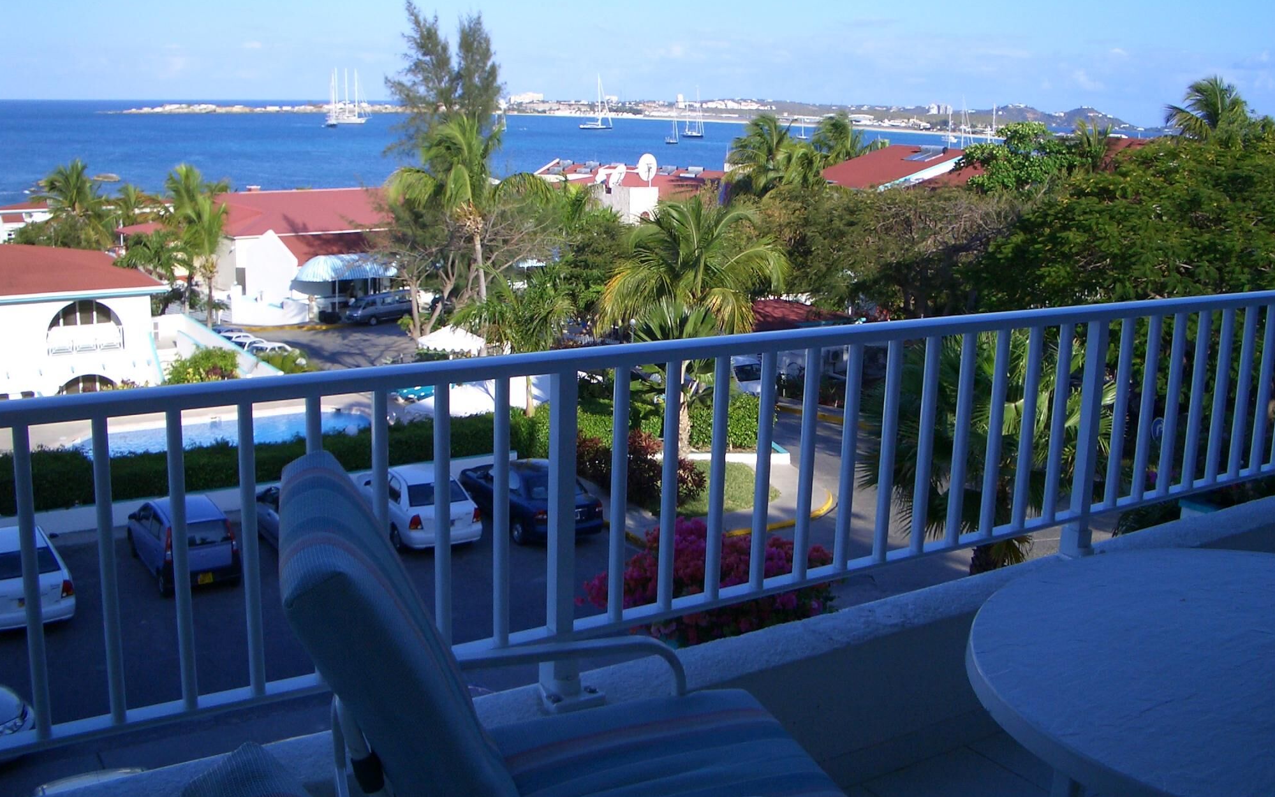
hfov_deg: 51.5
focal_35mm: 38
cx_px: 649
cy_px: 384
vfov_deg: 33.6
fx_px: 1321
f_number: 4.3
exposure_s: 1/500
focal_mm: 5.8
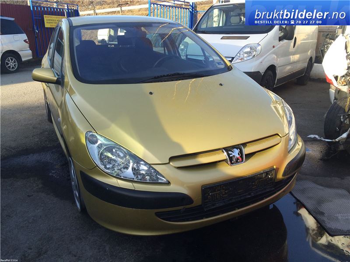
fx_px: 293
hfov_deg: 61.7
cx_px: 175
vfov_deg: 48.2
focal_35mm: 29
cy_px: 131
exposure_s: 1/432
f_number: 2.2
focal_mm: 4.15
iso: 32
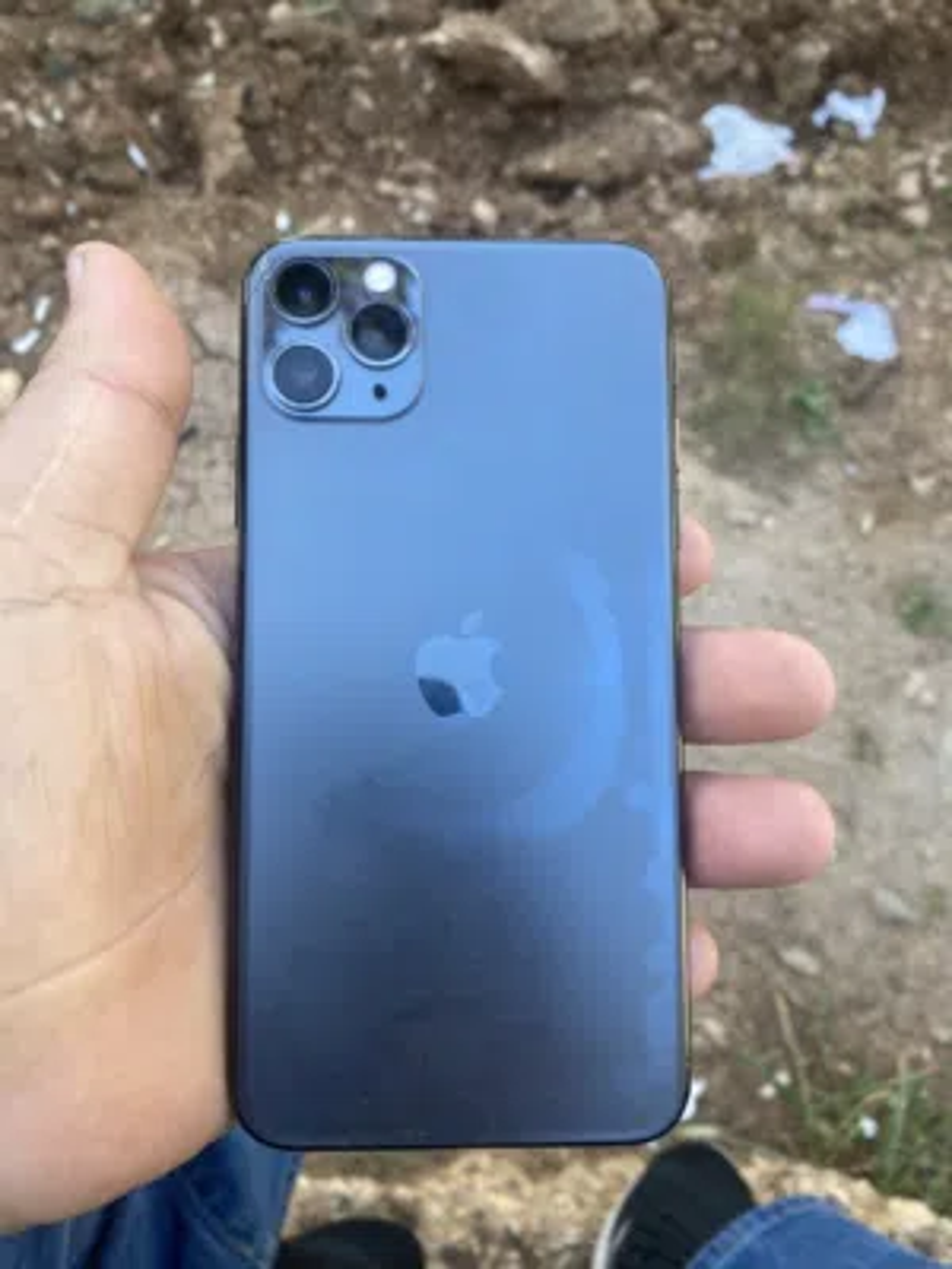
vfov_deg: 67.3
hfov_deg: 53.1
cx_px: 476
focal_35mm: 26
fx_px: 953
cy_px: 634
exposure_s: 1/135
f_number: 1.8
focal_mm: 4.25
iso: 32
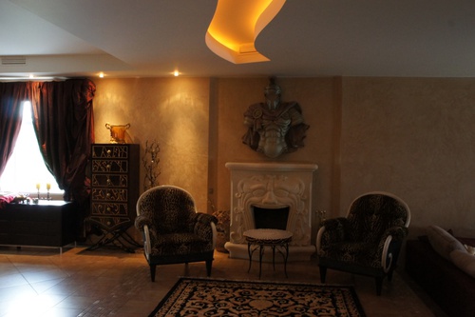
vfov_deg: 43.6
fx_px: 396
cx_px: 238
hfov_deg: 61.9
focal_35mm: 30
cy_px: 158
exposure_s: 1/5
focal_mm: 20
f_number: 10
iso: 1600
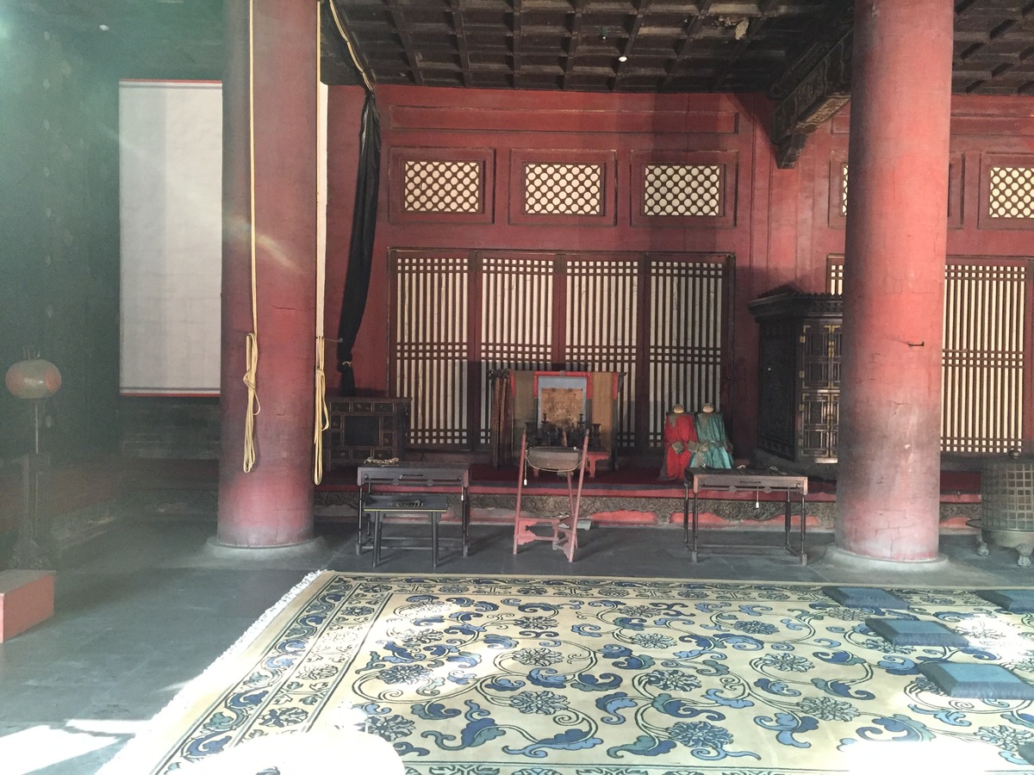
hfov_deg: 61.7
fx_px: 866
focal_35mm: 29
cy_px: 388
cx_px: 517
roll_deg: -0.9
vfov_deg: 48.2
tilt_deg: -0.6
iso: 250
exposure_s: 1/25
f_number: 2.2
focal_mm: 4.15
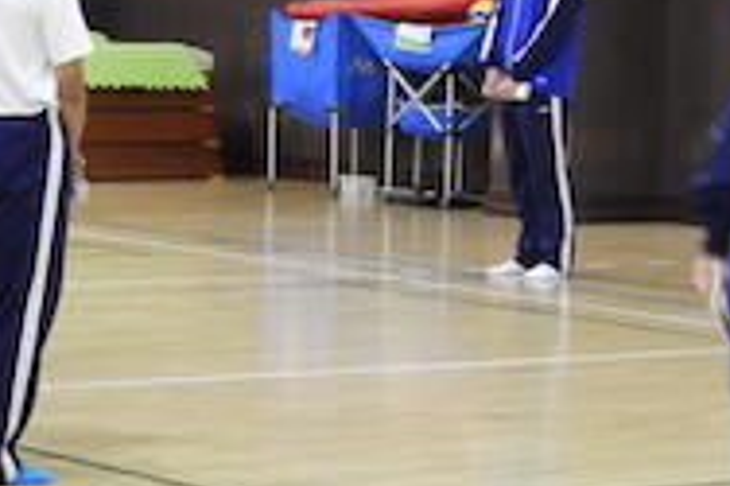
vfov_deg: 7.3
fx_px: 3809
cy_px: 214
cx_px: 307
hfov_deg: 10.9
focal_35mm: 188
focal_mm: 15.2
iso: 450
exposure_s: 1/15
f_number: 4.5
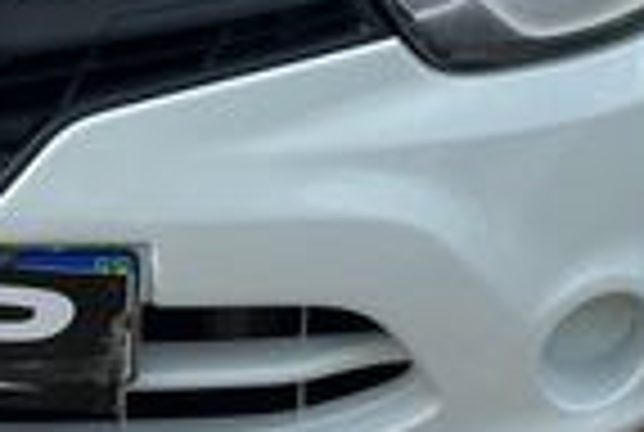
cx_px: -113
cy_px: -166
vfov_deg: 8.3
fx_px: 2940
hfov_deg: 12.2
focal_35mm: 164
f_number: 1.78
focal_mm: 6.86
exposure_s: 1/3155
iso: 64
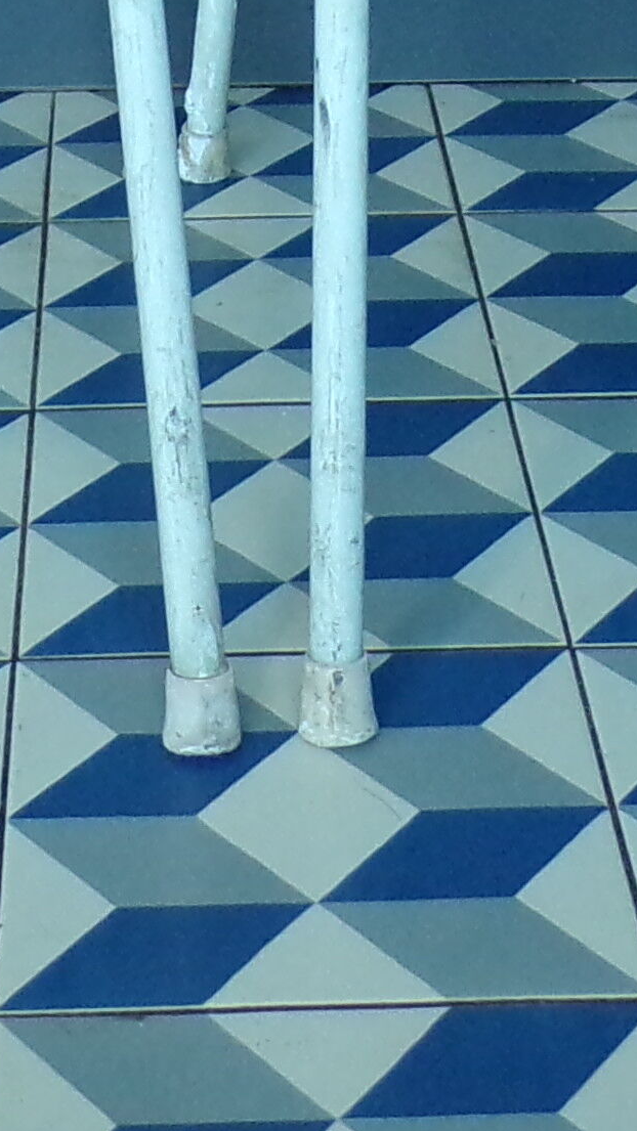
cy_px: -463
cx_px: 265
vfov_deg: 17.9
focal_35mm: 109
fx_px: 3271
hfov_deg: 11.1
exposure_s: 1/20
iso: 200
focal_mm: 4.3
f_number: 3
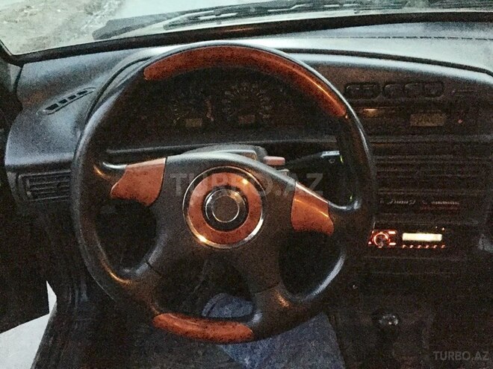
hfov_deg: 61.7
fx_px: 413
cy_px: 184
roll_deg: +0.6
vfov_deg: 48.2
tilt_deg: -30.1
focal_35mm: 29
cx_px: 246
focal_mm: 4.15
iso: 2000
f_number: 2.2
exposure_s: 1/17
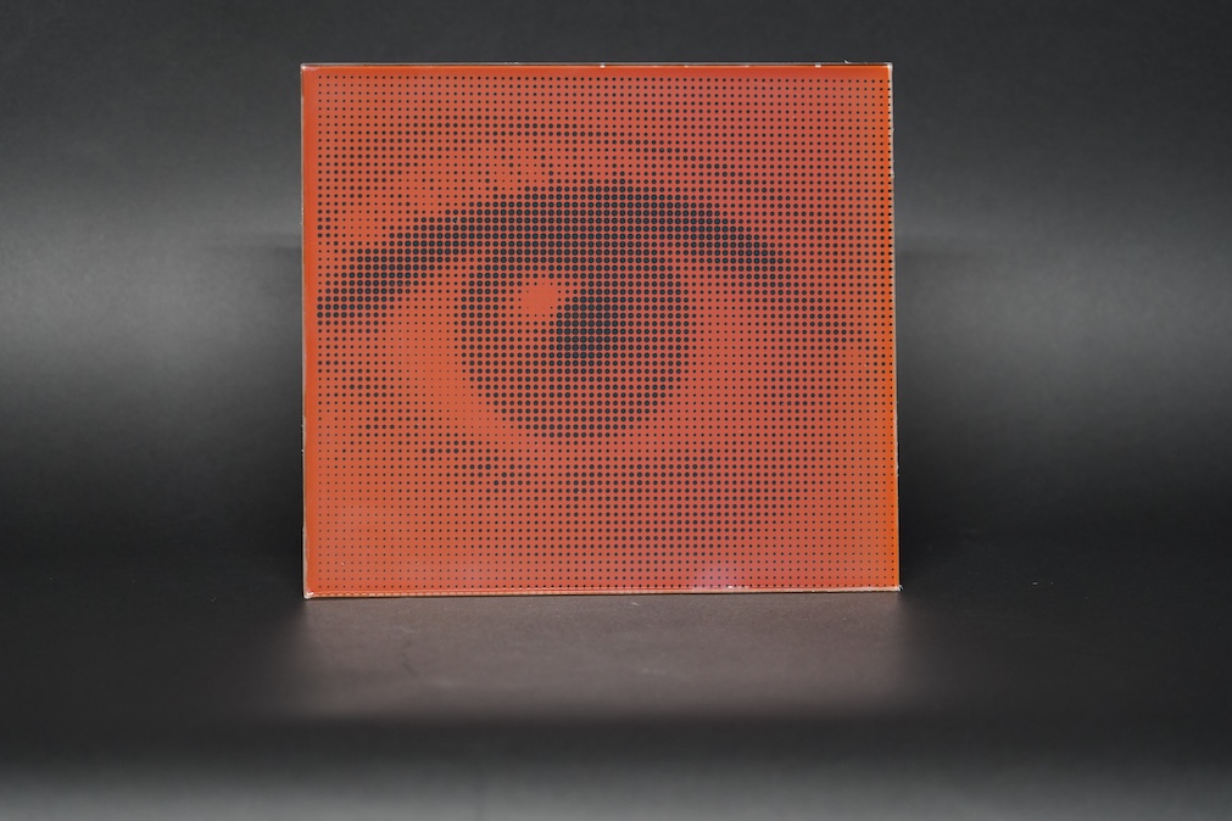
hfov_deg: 19.1
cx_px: 619
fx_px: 3661
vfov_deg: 12.8
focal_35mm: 107
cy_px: 409
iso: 2000
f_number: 4
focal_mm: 105
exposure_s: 1/160
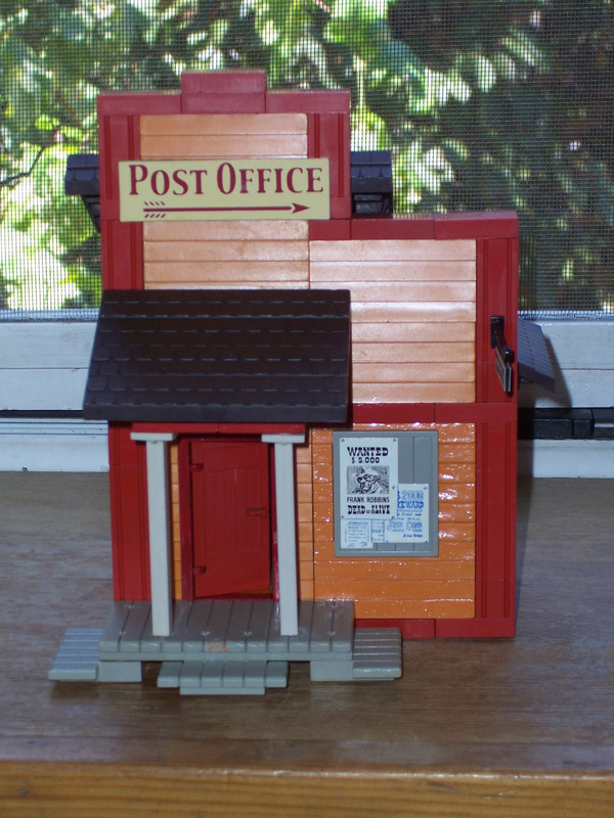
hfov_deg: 14.5
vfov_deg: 19.3
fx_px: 2412
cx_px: 307
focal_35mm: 102
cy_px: 409
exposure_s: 1/90
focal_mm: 16.8
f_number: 4.6
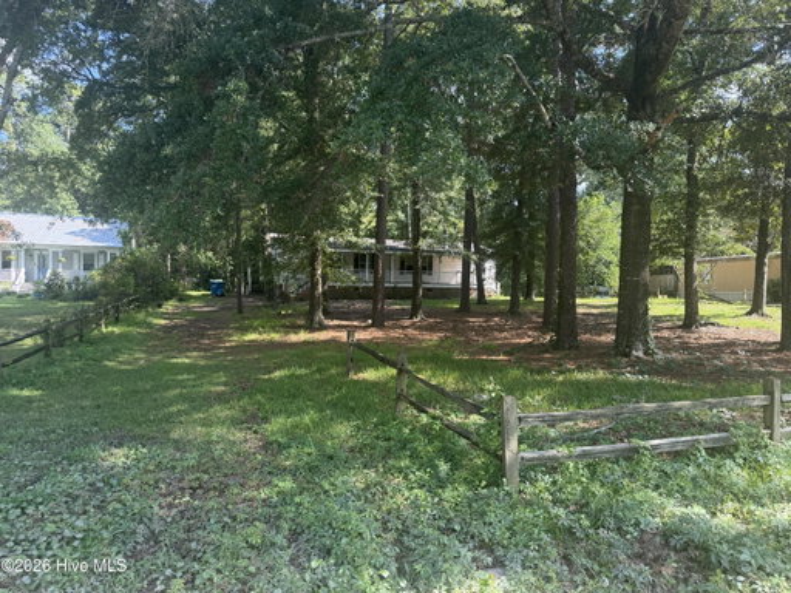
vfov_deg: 56.8
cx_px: 396
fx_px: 548
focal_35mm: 24
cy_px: 296
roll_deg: +0.2
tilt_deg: -1.3
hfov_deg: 71.6
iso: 100
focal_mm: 6.76
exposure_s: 1/602
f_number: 1.78
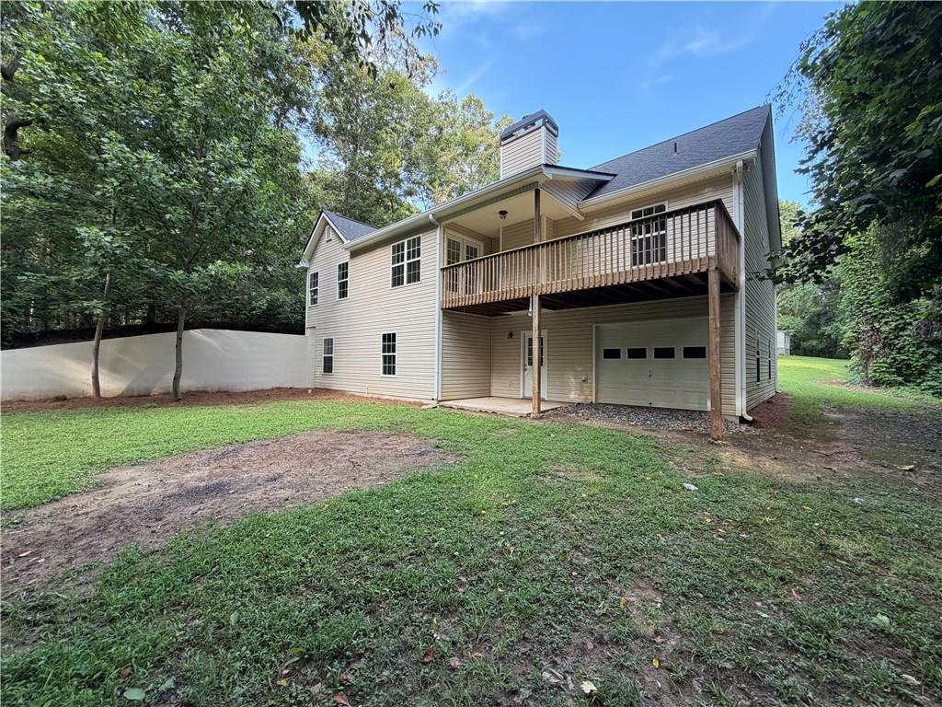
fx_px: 381
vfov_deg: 85.7
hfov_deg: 102.1
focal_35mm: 14
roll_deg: -0.8
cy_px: 354
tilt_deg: +2.1
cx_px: 471
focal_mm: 2.22
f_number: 2.2
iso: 100
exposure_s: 1/121
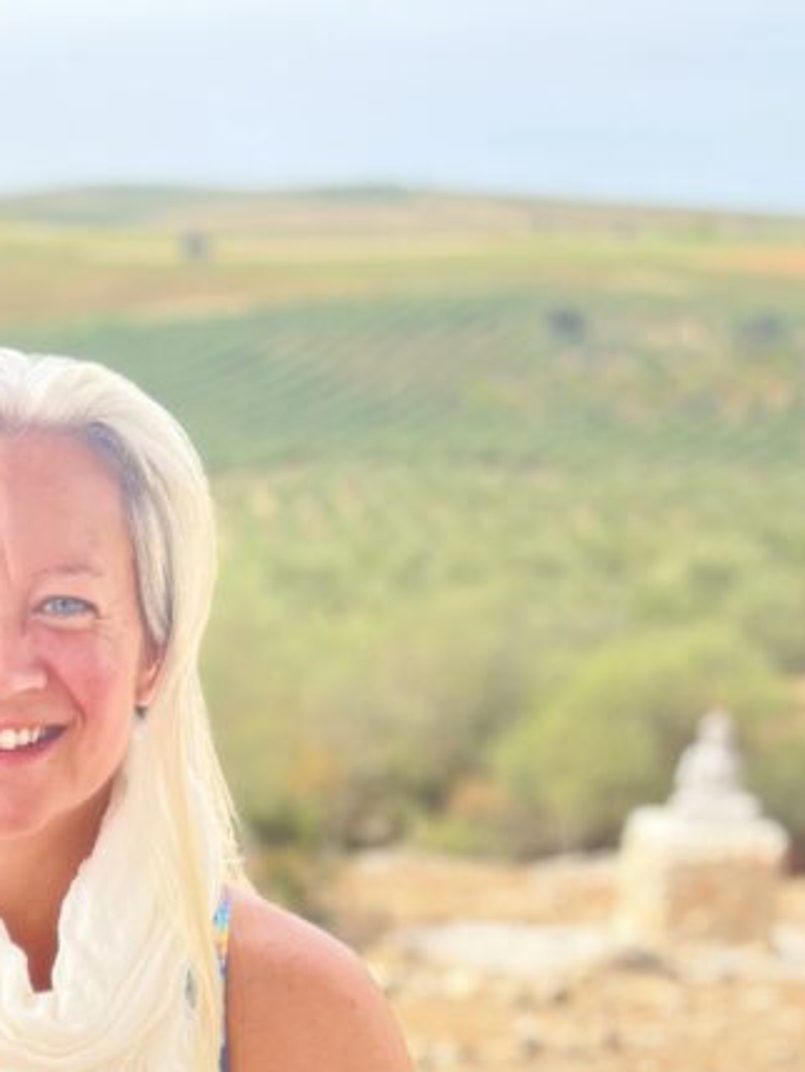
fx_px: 1921
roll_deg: +0.2
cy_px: 980
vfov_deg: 29.8
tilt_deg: -19.6
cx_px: -32
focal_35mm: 62
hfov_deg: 22.6
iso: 50
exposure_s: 1/646
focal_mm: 5.7
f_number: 1.5
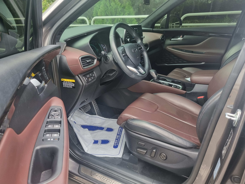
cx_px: 122
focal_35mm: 26
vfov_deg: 53.1
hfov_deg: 67.3
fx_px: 184
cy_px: 92
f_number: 1.8
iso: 125
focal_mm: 5.4
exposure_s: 1/120
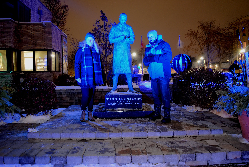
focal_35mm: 30
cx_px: 124
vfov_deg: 43.7
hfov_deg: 61.9
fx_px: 208
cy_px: 84
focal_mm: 20
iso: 200
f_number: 3.8
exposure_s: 1
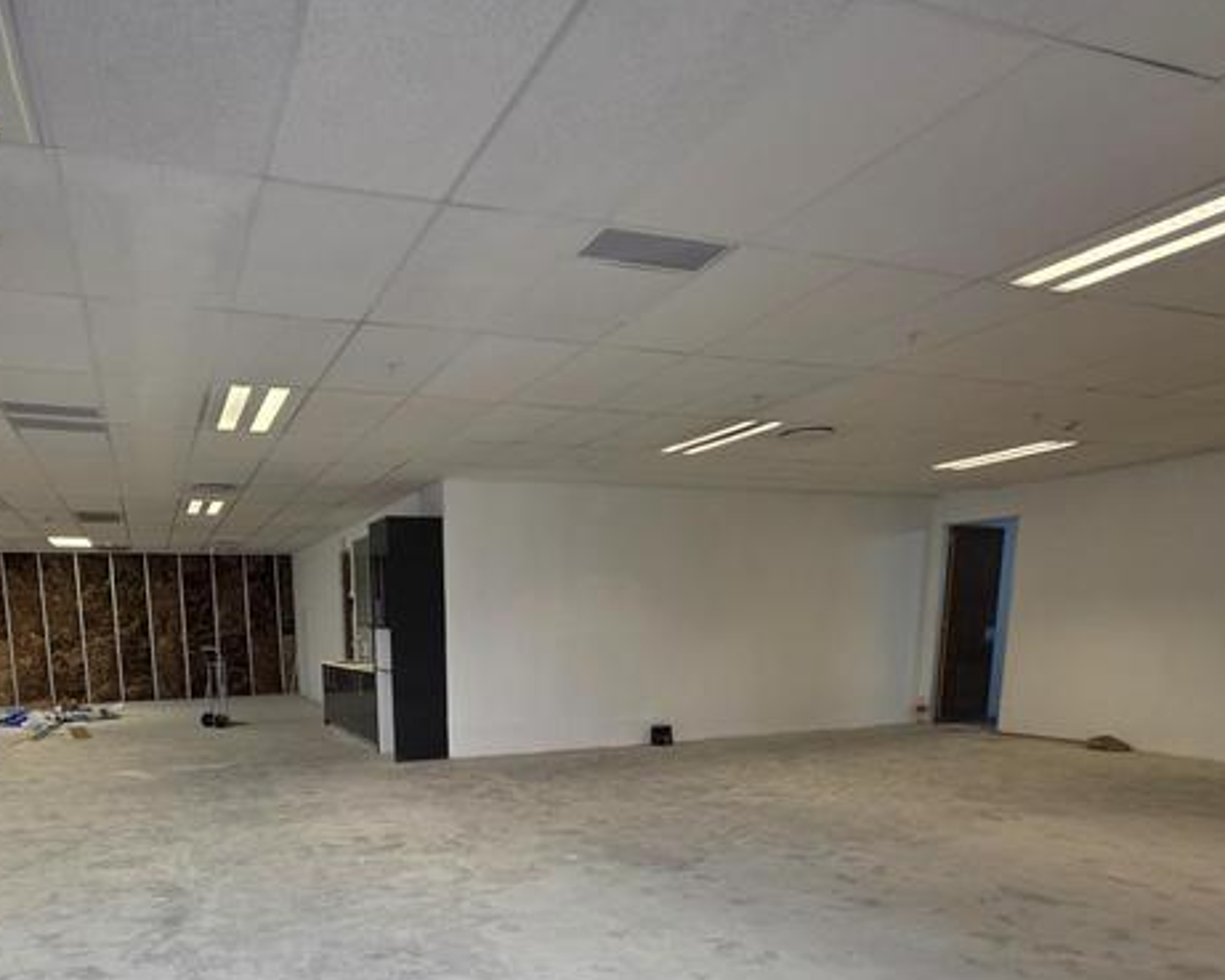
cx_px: 470
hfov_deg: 73.9
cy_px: 770
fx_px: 798
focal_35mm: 22
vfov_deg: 58.7
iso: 100
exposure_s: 1/100
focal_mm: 2.2
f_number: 1.9
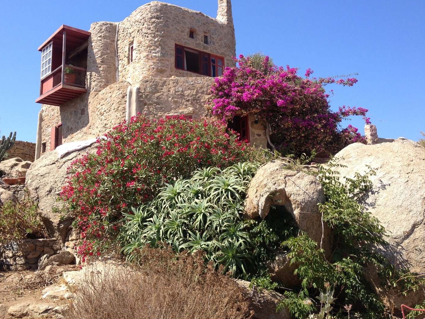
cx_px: 187
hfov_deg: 46.7
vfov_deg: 35.9
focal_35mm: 40
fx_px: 491
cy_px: 140
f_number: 2.4
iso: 50
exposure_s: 1/920
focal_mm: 4.28
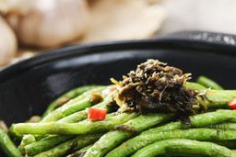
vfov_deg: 6.2
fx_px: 1450
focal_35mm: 221
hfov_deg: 9.3
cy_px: 121
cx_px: 114
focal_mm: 105
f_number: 5.6
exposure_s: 1/125
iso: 100
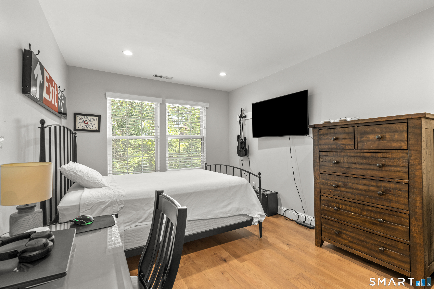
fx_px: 193
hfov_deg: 96.7
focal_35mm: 16
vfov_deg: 73.7
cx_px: 217
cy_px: 144
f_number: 9
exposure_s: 1
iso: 200
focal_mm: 16
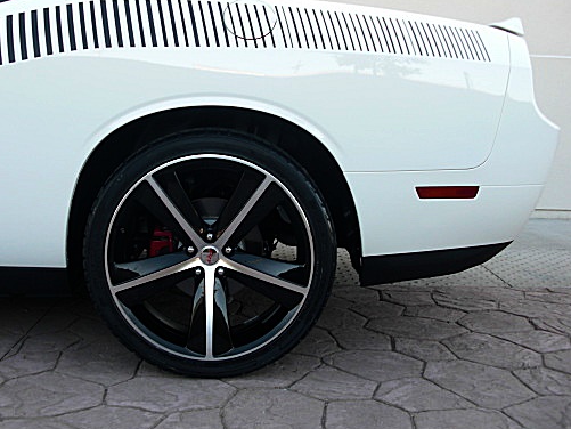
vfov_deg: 31.5
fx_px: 759
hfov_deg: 41.1
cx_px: 237
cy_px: 188
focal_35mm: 46
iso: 50
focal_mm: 6.3
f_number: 2.8
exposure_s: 1/100
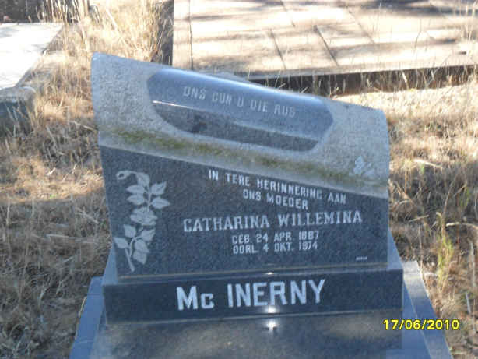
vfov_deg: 23.3
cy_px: 180
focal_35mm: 63
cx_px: 239
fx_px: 870
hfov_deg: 30.7
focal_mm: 11.2
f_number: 5.6
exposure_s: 1/60
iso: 160
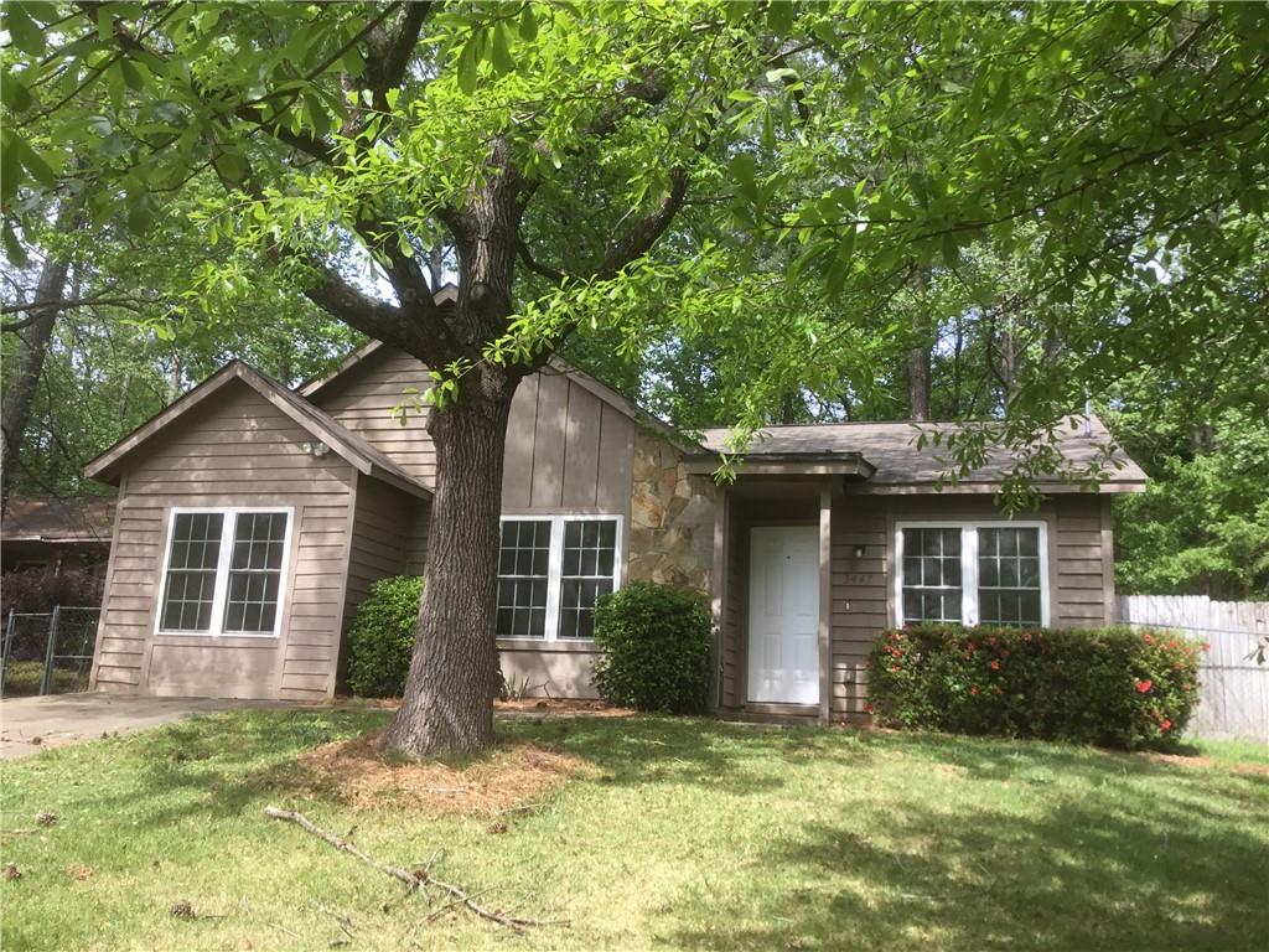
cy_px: 476
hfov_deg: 58.4
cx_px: 634
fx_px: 1136
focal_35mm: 31
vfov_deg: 45.4
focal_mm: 3.3
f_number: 2.4
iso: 25
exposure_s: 1/322
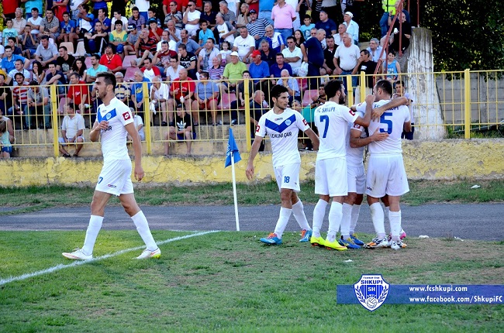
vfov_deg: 11.7
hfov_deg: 17.5
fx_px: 1634
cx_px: 252
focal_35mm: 117
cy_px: 166
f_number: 4.8
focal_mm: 78
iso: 640
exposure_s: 1/640
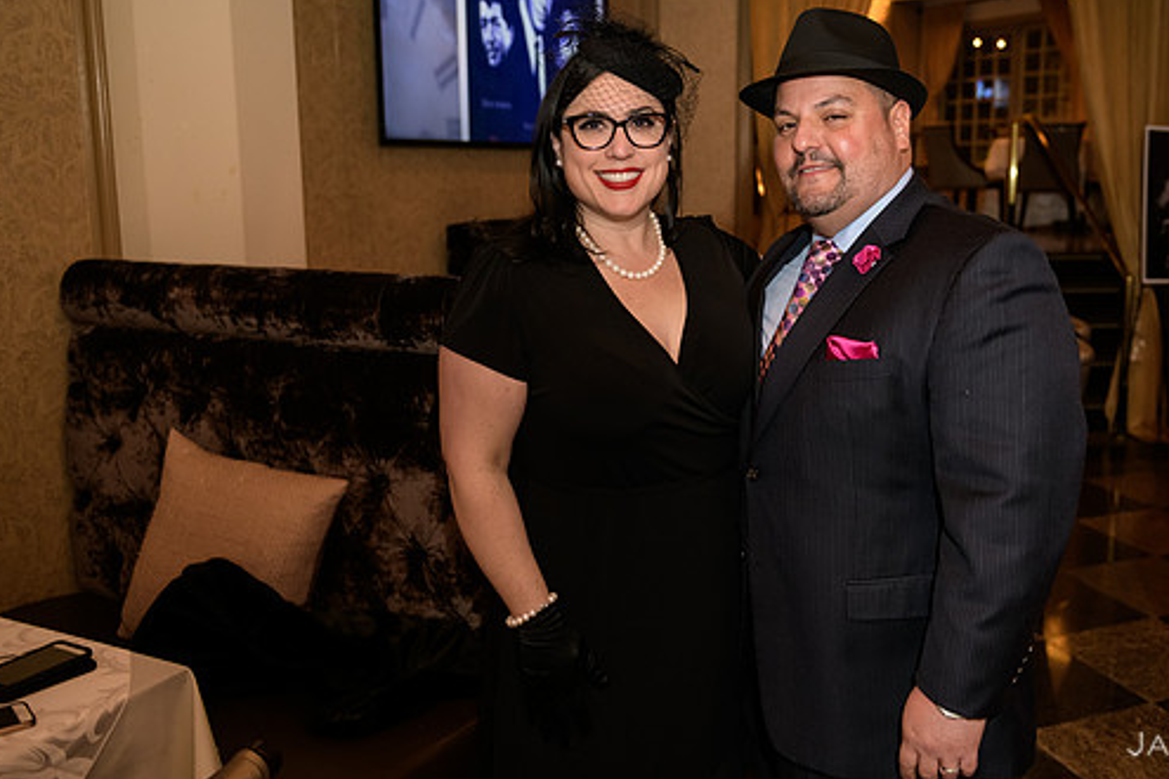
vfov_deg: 38.8
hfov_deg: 55.6
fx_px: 1104
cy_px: 351
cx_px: 668
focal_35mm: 34
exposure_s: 1/125
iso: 1600
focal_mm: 29
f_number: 3.2
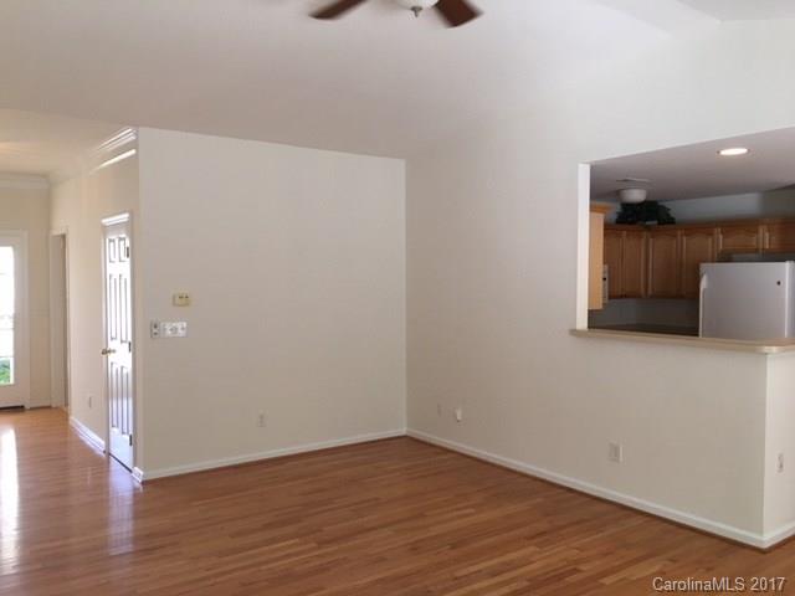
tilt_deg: +0.0
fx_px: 666
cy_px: 298
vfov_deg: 48.2
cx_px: 398
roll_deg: -0.9
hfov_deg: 61.7
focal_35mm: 29
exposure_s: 1/30
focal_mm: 4.15
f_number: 2.2
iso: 32
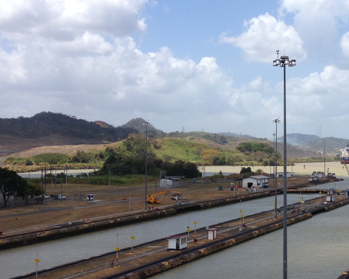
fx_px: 713
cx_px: 297
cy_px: 124
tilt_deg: -0.6
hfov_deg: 26.8
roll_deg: -0.1
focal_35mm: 69
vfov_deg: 22.2
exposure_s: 1/2208
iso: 50
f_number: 2.4
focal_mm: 4.28
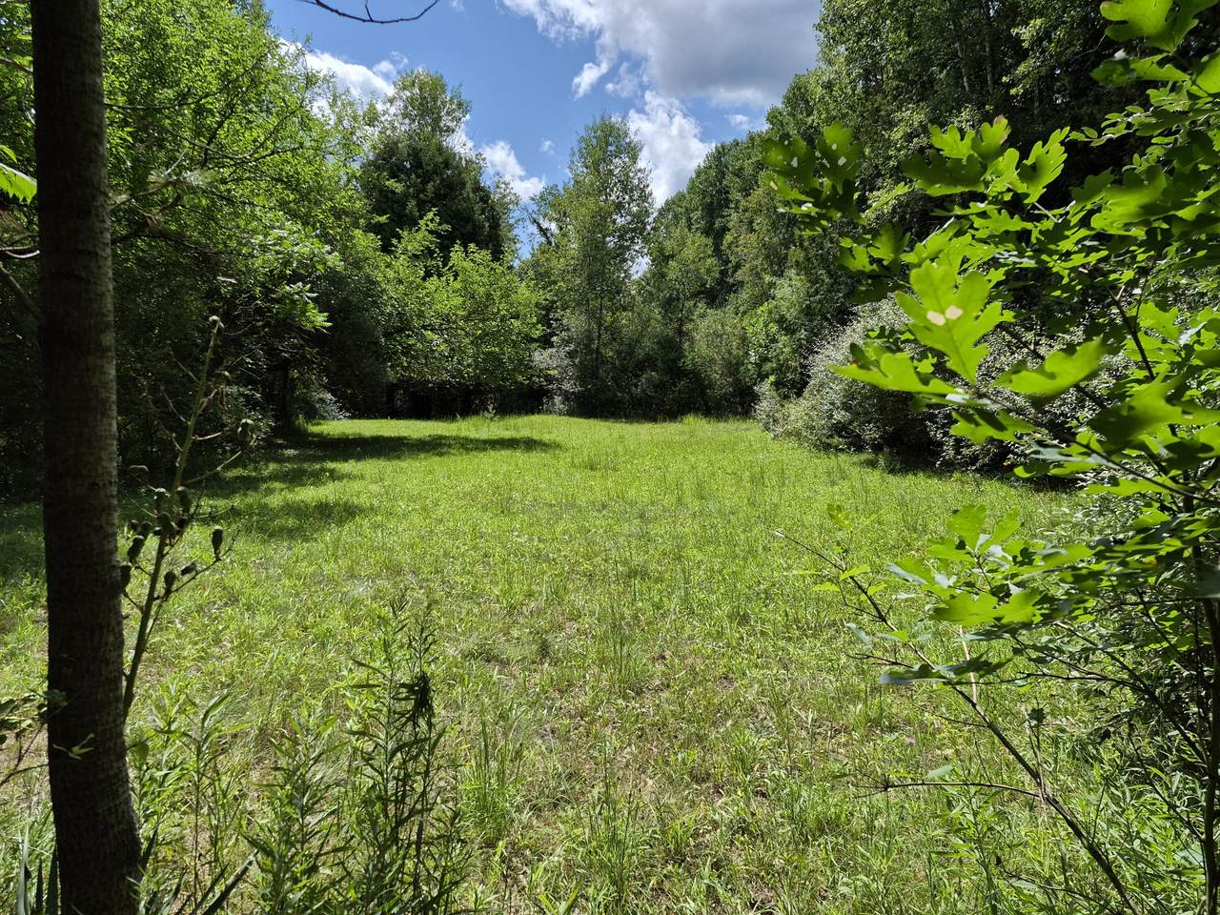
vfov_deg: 58.9
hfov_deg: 73.9
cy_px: 458
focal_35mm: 23
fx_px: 811
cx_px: 610
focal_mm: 5.4
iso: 80
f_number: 1.8
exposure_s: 1/5632
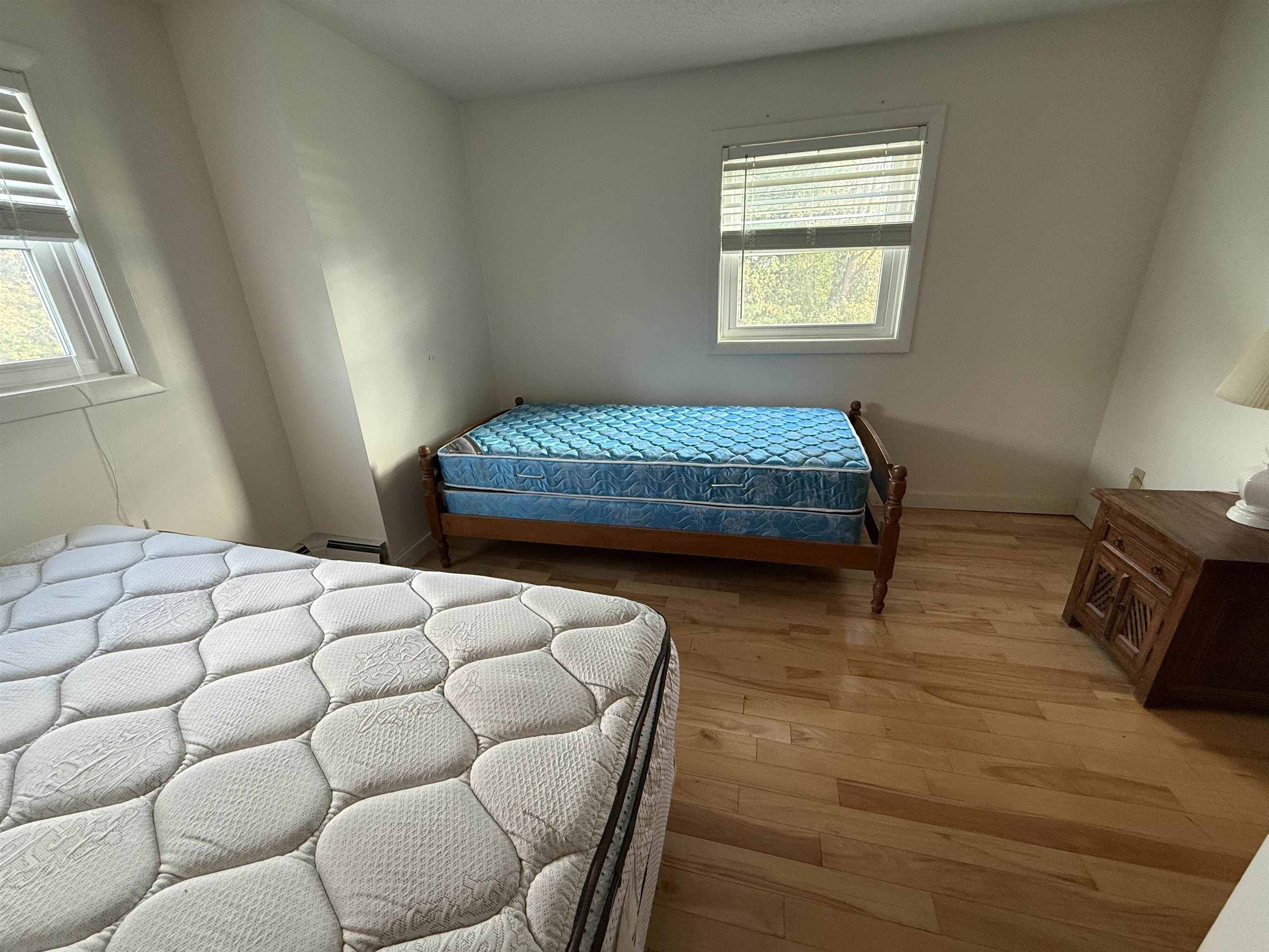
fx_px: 513
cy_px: 476
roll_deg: +2.8
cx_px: 634
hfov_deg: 102.1
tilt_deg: -20.8
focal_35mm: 14
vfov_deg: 85.7
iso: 320
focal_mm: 2.22
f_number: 2.2
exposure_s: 1/99
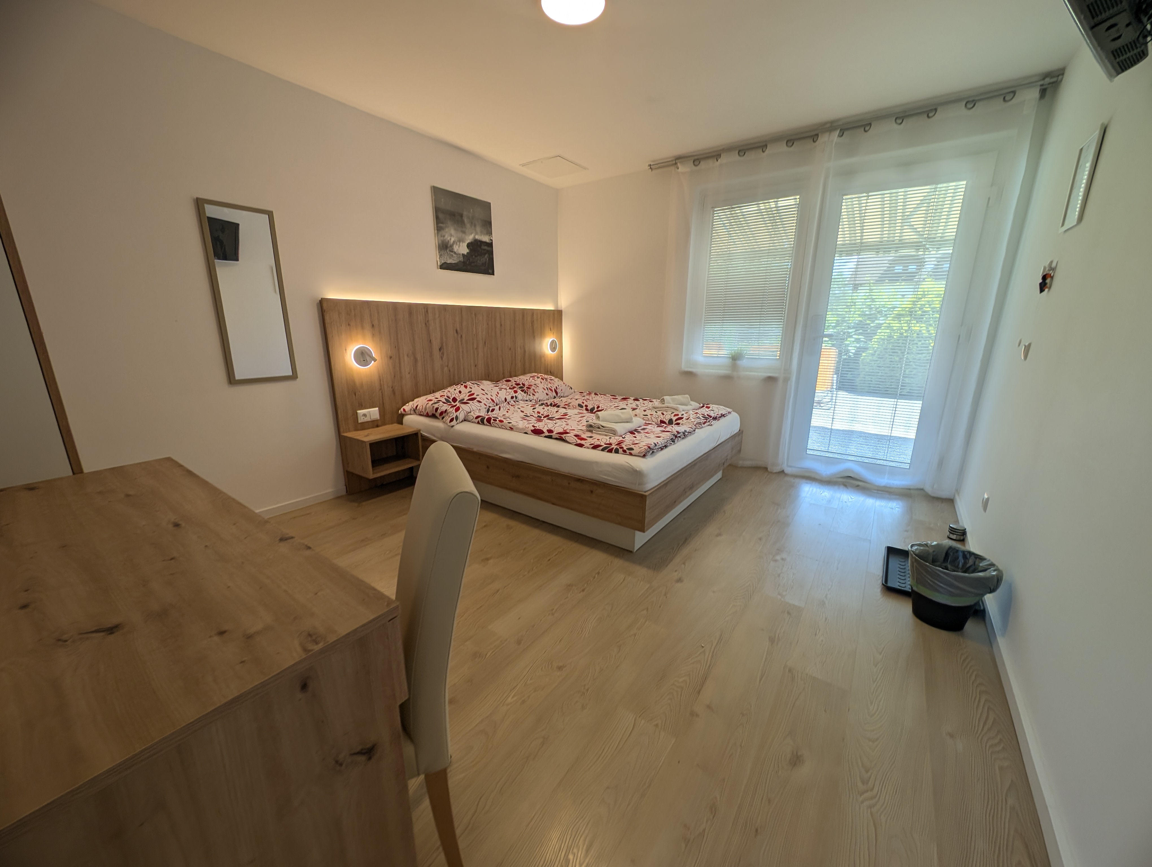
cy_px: 434
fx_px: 400
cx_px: 576
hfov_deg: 110.5
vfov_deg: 94.6
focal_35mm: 12
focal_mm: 2.23
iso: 41
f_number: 1.95
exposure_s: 1/176
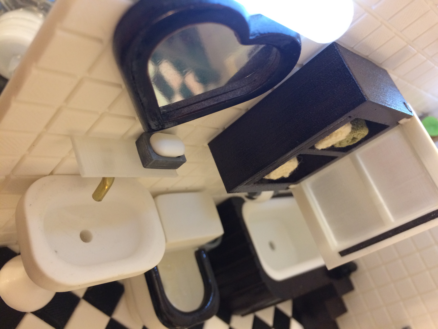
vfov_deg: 48.2
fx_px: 367
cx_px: 219
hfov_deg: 61.7
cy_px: 164
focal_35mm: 29
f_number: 2.2
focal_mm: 4.15
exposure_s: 1/30
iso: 200
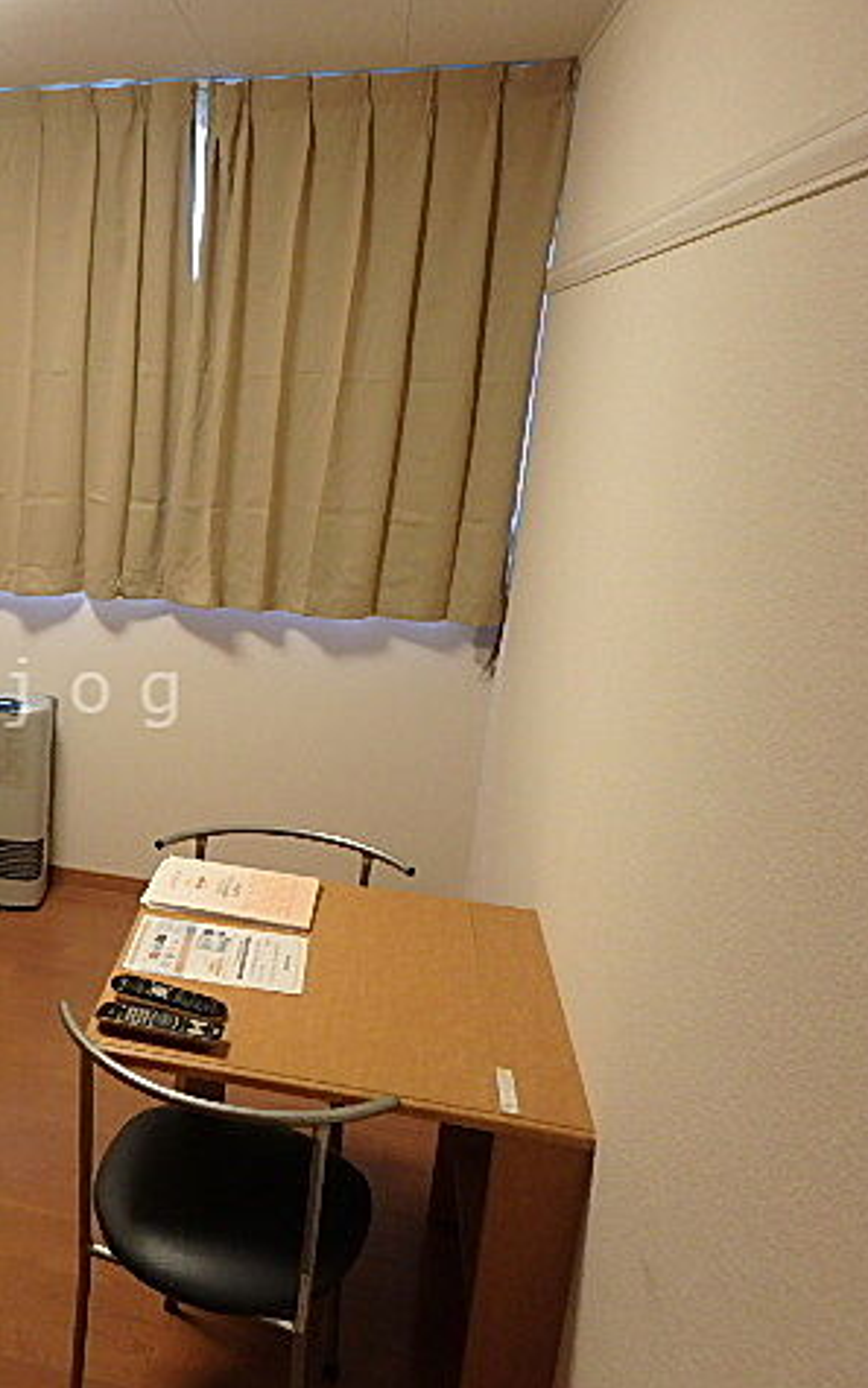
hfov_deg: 37.3
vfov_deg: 62.9
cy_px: 693
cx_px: -6
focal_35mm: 30
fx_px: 1135
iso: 320
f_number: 3.5
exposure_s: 1/30
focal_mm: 3.7
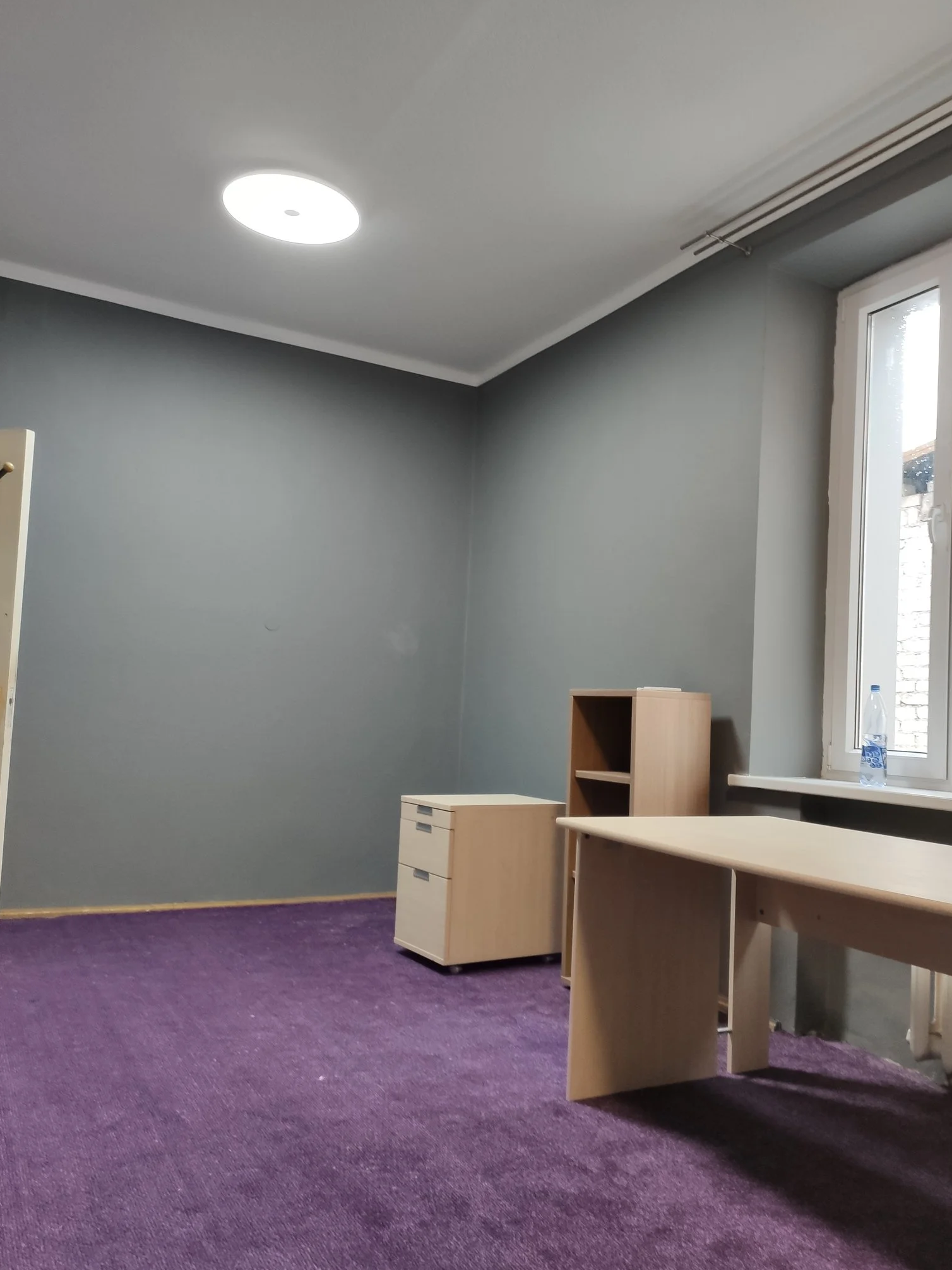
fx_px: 1064
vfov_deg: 61.7
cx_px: 509
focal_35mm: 29
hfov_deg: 48.2
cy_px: 651
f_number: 1.75
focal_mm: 4.75
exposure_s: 1/50
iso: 228
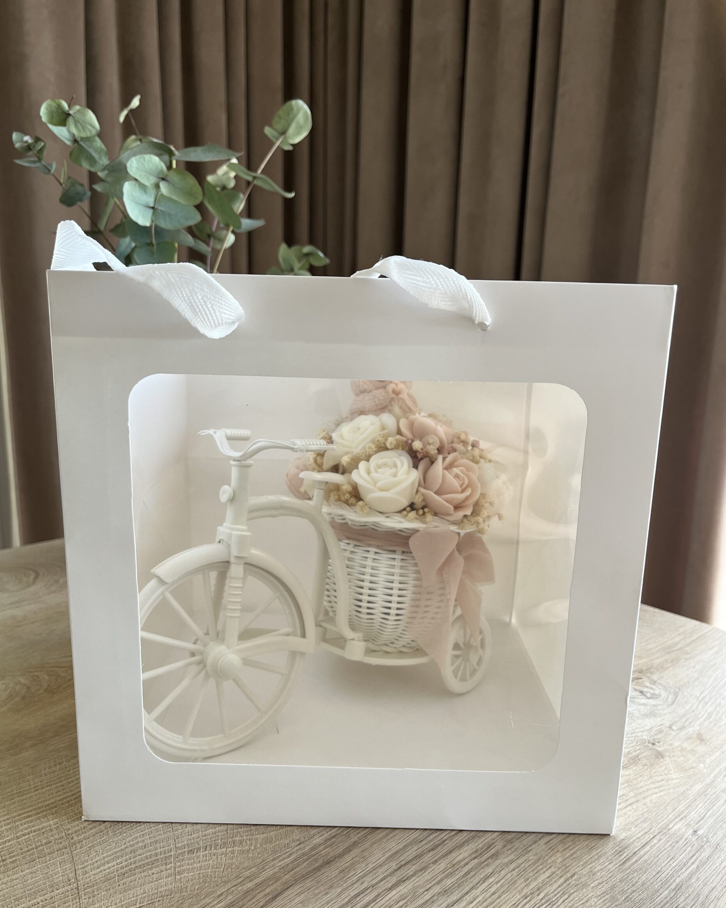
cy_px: 481
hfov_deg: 51.5
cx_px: 359
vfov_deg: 62.2
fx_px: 752
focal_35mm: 28
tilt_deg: -13.4
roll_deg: -0.3
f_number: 1.6
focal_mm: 5.1
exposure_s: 1/122
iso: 80
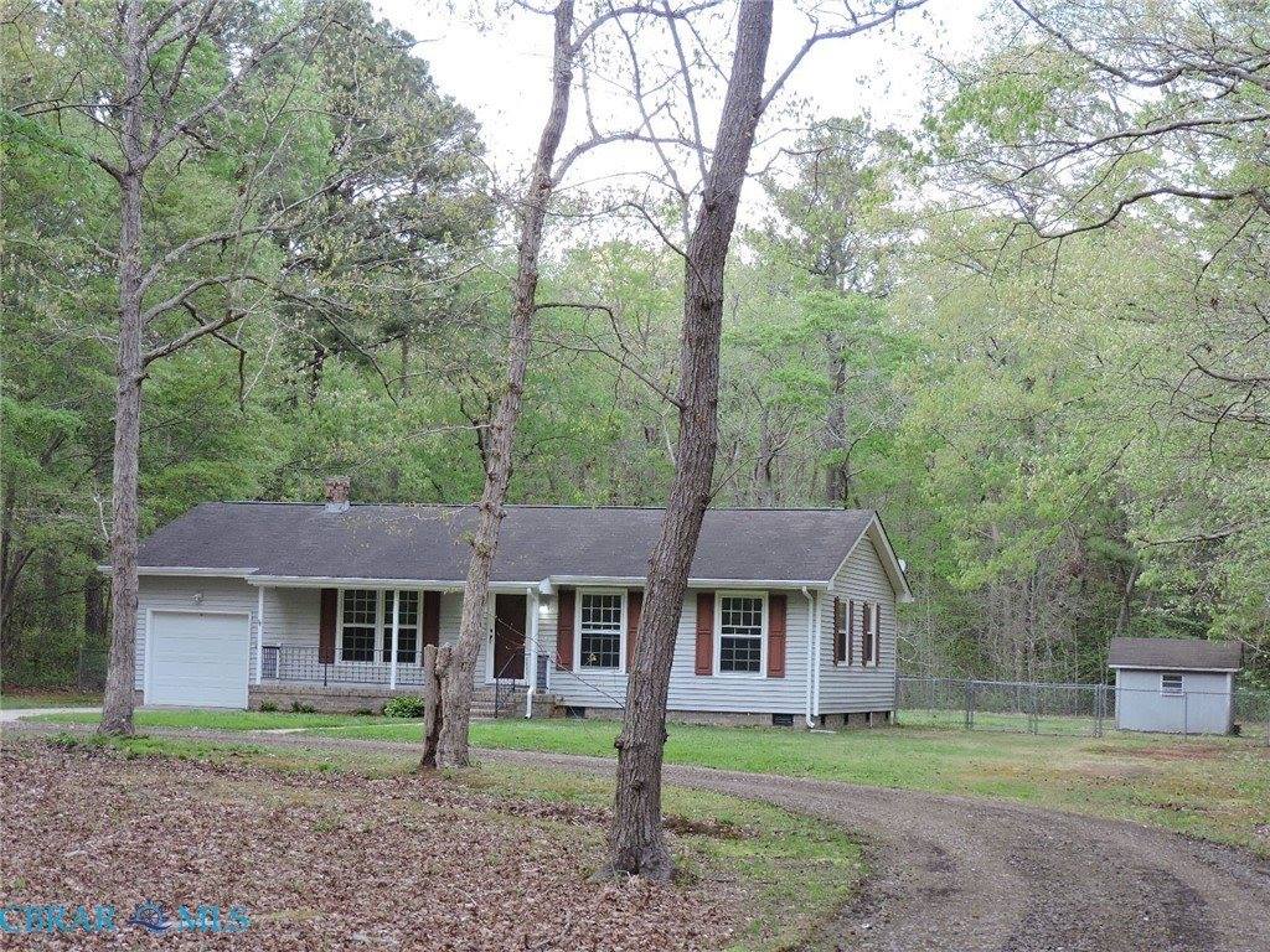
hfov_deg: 27.8
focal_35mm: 70
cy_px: 476
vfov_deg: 21.0
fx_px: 2568
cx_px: 635
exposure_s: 1/60
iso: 180
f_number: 3.9
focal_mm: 12.5
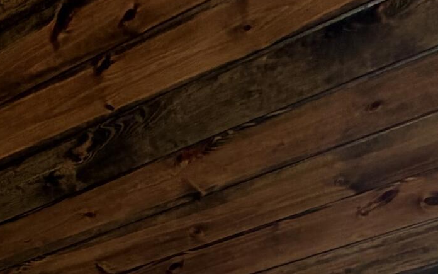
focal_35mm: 64
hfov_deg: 27.9
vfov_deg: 13.3
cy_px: 701
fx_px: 764
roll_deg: -2.3
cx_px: -89
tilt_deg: +2.3
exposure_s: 1/157
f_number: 2.2
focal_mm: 2.22
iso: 50
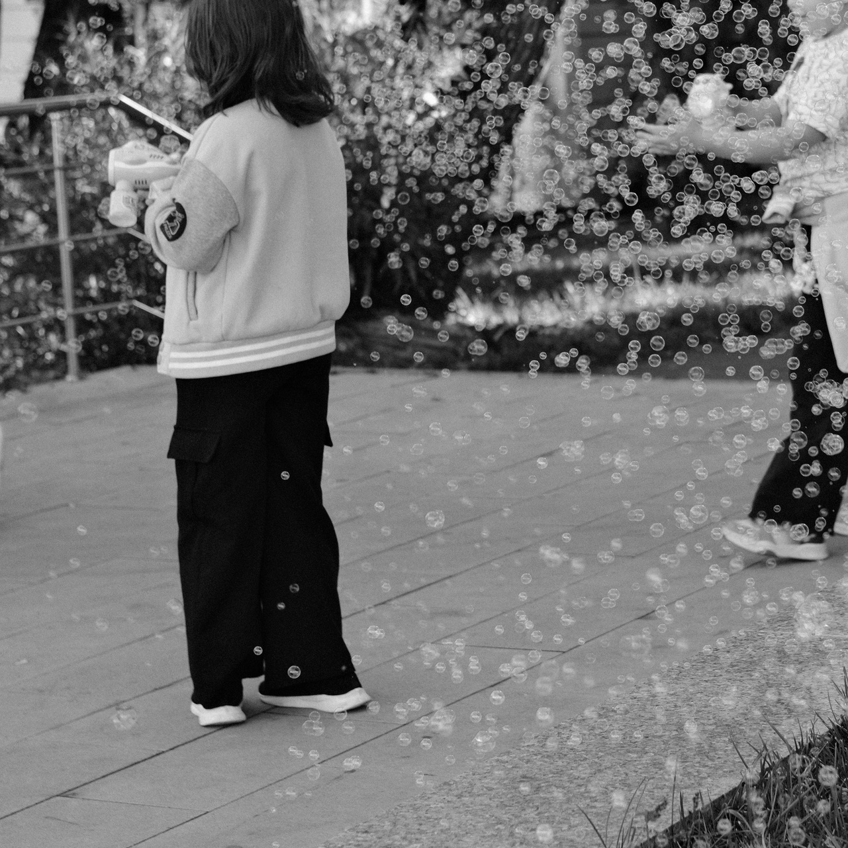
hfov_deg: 19.3
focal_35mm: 90
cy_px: 330
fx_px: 2494
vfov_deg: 19.3
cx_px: 429
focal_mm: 35
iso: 125
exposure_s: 1/180
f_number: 2.8
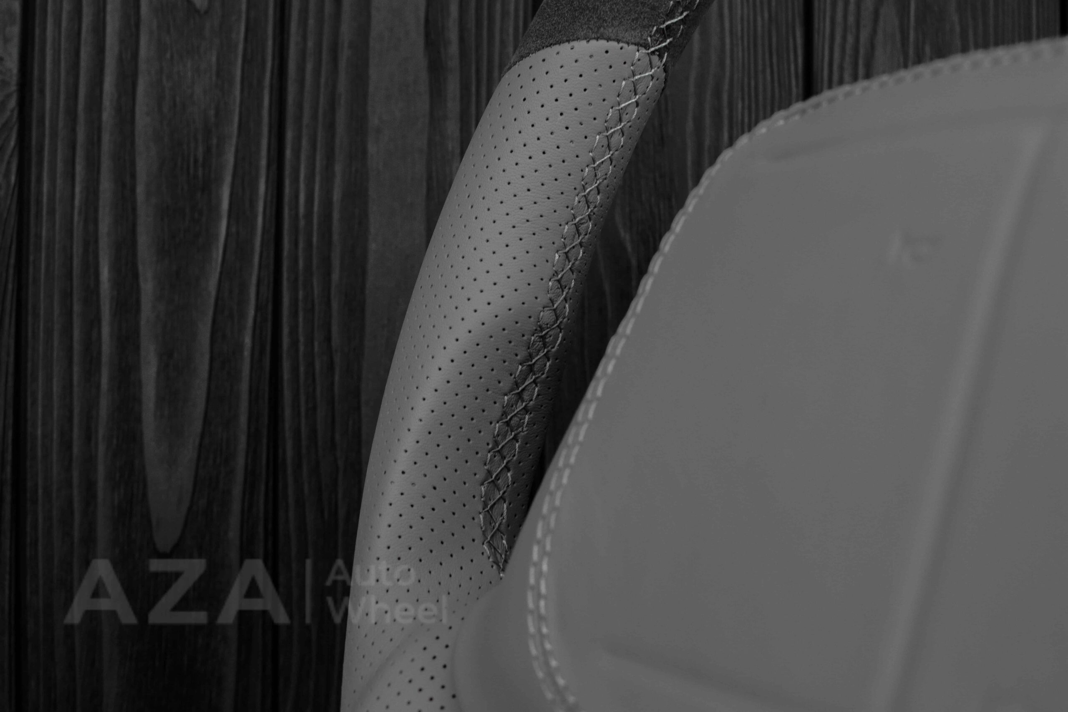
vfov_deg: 25.8
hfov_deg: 37.8
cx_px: 534
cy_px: 356
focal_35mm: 52
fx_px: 1557
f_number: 6.3
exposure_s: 1/125
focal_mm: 35
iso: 500
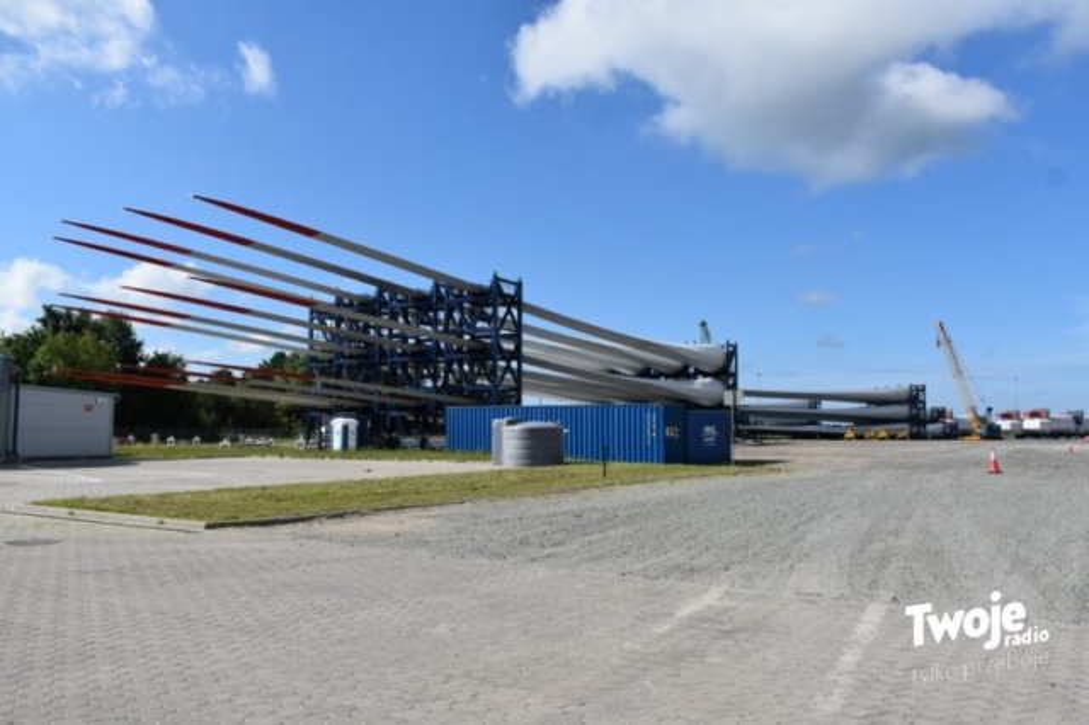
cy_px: 362
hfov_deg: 62.0
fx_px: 907
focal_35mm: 30
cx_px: 544
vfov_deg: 43.6
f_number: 8
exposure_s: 1/2000
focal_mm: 20
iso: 400
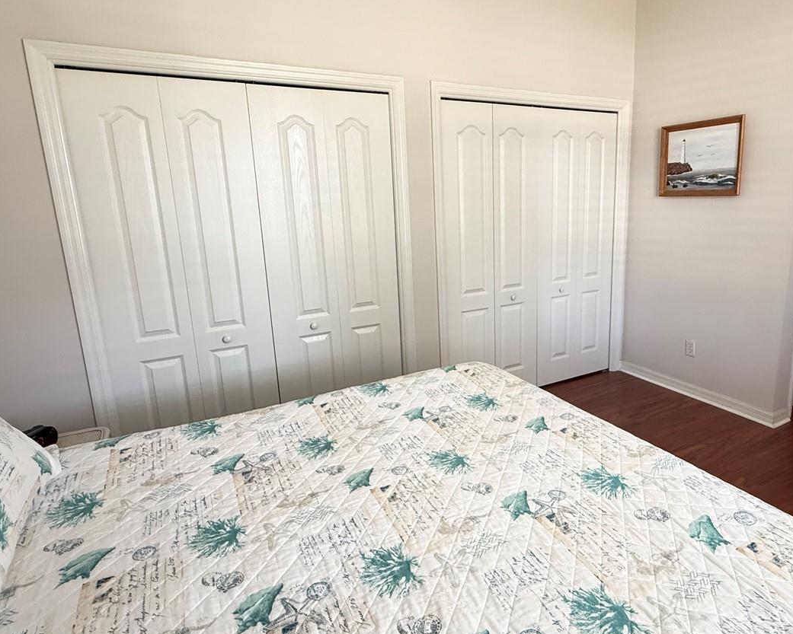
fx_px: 493
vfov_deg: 65.5
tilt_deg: -11.1
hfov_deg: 77.0
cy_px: 297
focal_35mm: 21
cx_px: 461
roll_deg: +1.2
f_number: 2.2
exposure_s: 1/60
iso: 500
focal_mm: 2.22
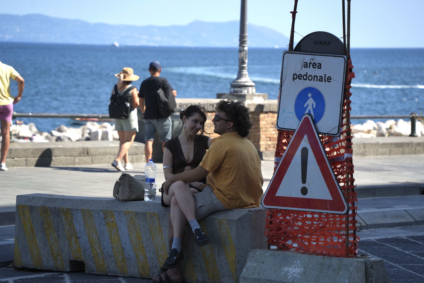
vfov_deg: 10.2
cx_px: 212
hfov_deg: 15.3
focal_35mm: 134
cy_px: 142
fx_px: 1578
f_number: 5
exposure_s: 1/1600
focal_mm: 134
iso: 200
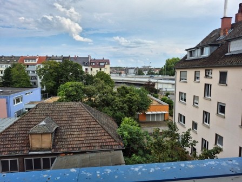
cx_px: 121
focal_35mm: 23
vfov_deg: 58.9
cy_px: 91
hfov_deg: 73.9
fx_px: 161
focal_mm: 5.4
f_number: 1.8
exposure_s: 1/1312
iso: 25
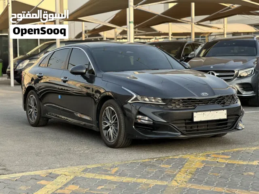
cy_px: 97
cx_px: 130
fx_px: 576
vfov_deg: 19.1
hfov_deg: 25.3
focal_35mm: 77
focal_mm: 9
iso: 50
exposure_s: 1/121
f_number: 2.8
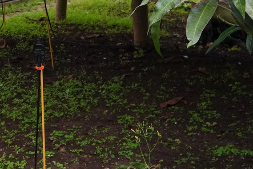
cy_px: -107
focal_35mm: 123
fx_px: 865
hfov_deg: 15.6
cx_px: -105
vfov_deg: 10.6
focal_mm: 35
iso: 2000
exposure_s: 1/100
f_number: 8
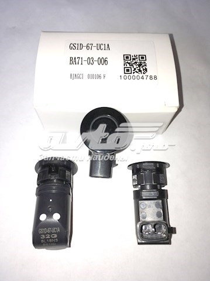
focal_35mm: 29
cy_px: 140
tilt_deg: -68.7
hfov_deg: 48.2
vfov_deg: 61.7
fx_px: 235
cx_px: 105
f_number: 2.2
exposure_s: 1/316
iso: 25
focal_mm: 4.15
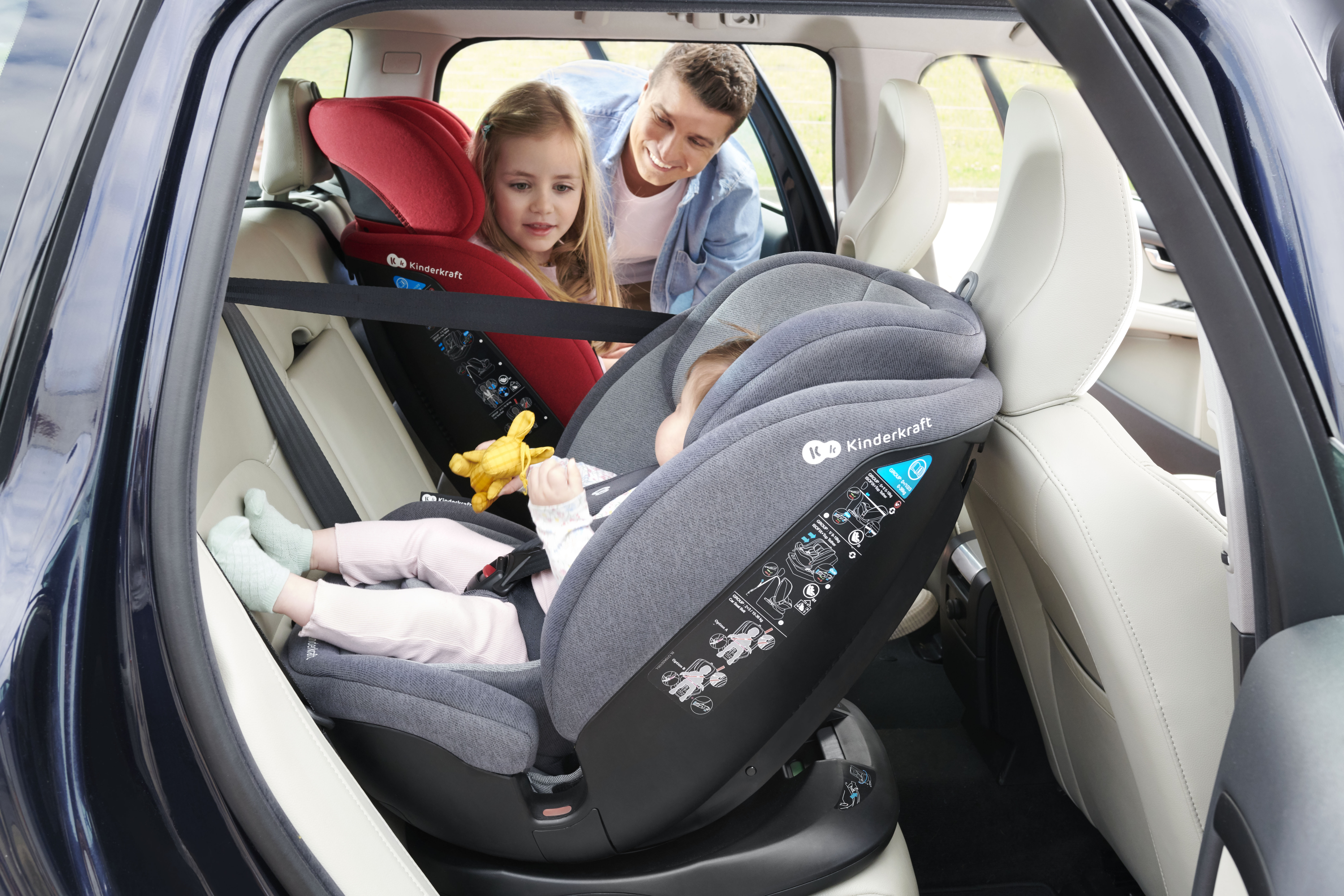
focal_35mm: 35
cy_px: 448
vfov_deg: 37.9
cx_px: 672
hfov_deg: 54.4
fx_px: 1307
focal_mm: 35
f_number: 11
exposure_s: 1/100
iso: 800
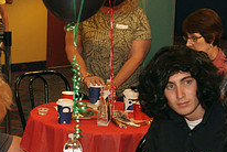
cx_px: -41
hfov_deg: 16.6
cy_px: 115
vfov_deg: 11.6
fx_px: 745
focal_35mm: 118
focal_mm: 28
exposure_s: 1/60
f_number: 2.8
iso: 800
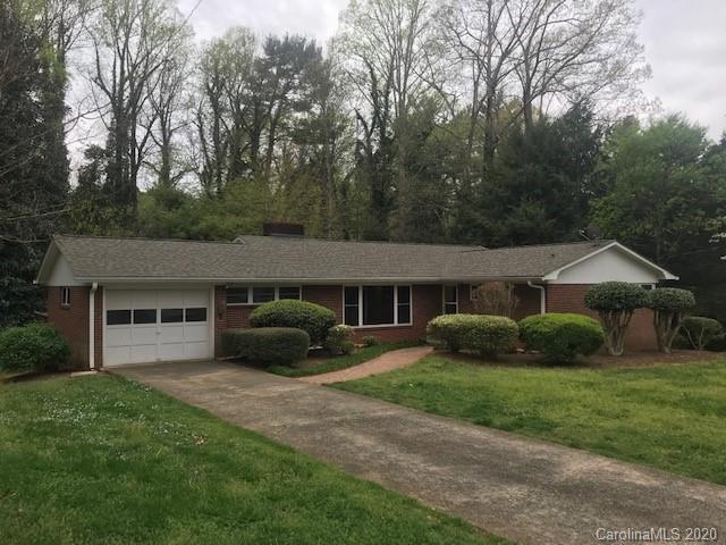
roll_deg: -0.8
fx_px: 587
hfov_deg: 63.4
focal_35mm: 28
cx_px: 363
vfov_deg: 49.7
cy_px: 272
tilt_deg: +1.4
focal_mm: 3.99
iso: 20
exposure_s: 1/504
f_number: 1.8
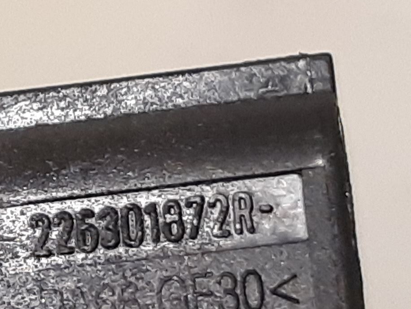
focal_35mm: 58
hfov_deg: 29.8
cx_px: -43
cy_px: 218
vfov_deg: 25.0
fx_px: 689
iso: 250
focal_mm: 3.93
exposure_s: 1/50
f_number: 1.7
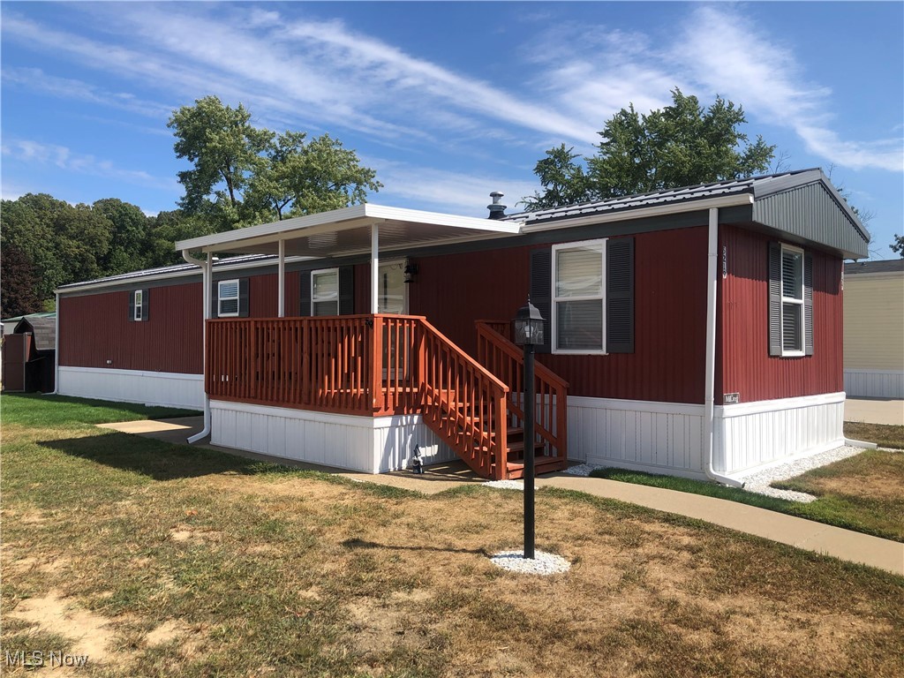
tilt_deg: +1.0
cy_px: 339
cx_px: 452
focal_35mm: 28
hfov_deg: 63.4
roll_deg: -1.1
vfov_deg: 49.7
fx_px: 731
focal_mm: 3.99
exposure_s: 1/1715
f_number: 1.8
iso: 20
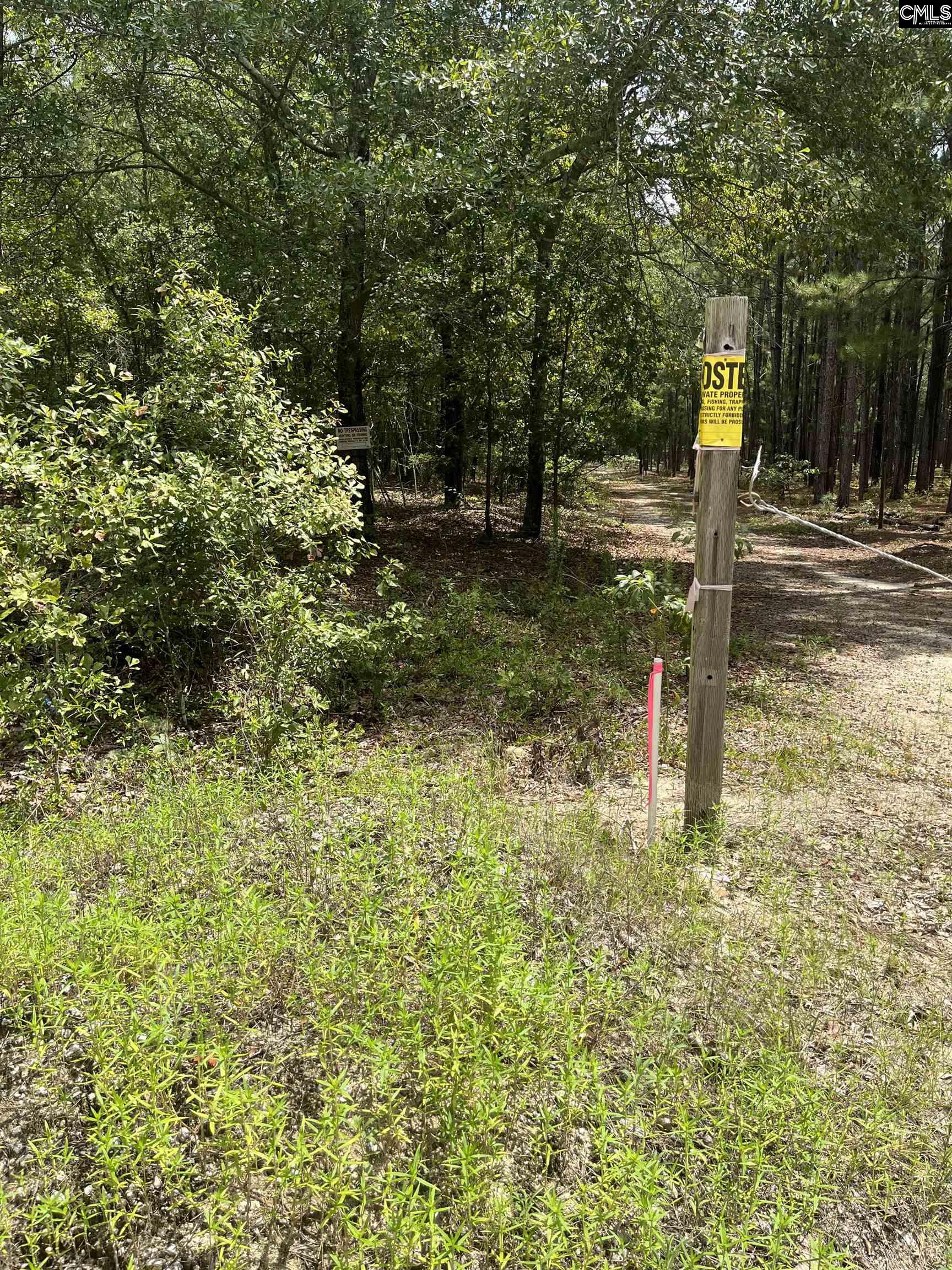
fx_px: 953
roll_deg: +1.4
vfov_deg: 67.3
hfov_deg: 53.1
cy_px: 635
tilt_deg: -10.5
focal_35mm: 26
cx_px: 476
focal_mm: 5.1
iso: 50
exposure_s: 1/1422
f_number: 1.6
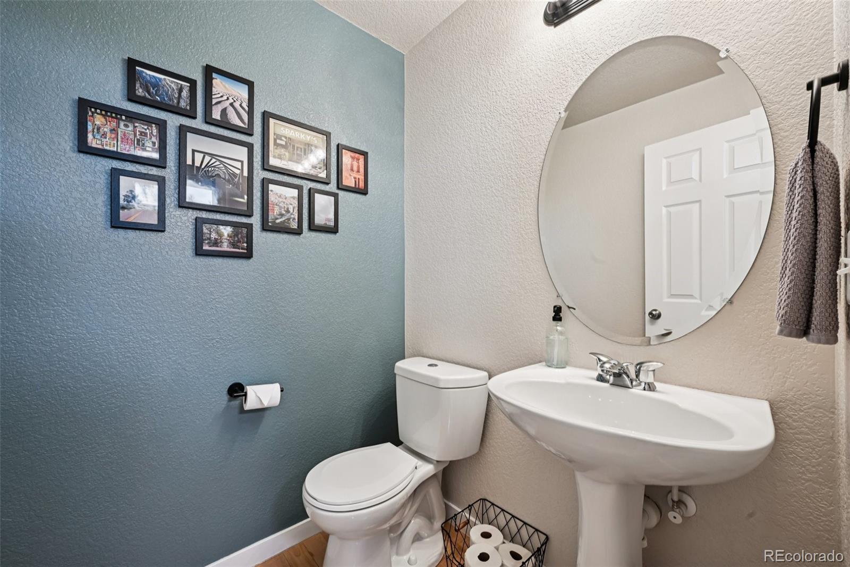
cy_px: 284
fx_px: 330
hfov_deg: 104.3
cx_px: 425
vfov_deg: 81.2
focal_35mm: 14
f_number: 11
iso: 400
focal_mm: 14
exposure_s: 1/8
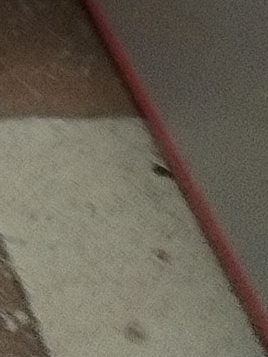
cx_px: -767
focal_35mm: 228
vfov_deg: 6.9
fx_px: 2352
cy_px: -1036
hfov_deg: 5.7
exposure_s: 1/50
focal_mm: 4.75
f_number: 1.8
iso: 211
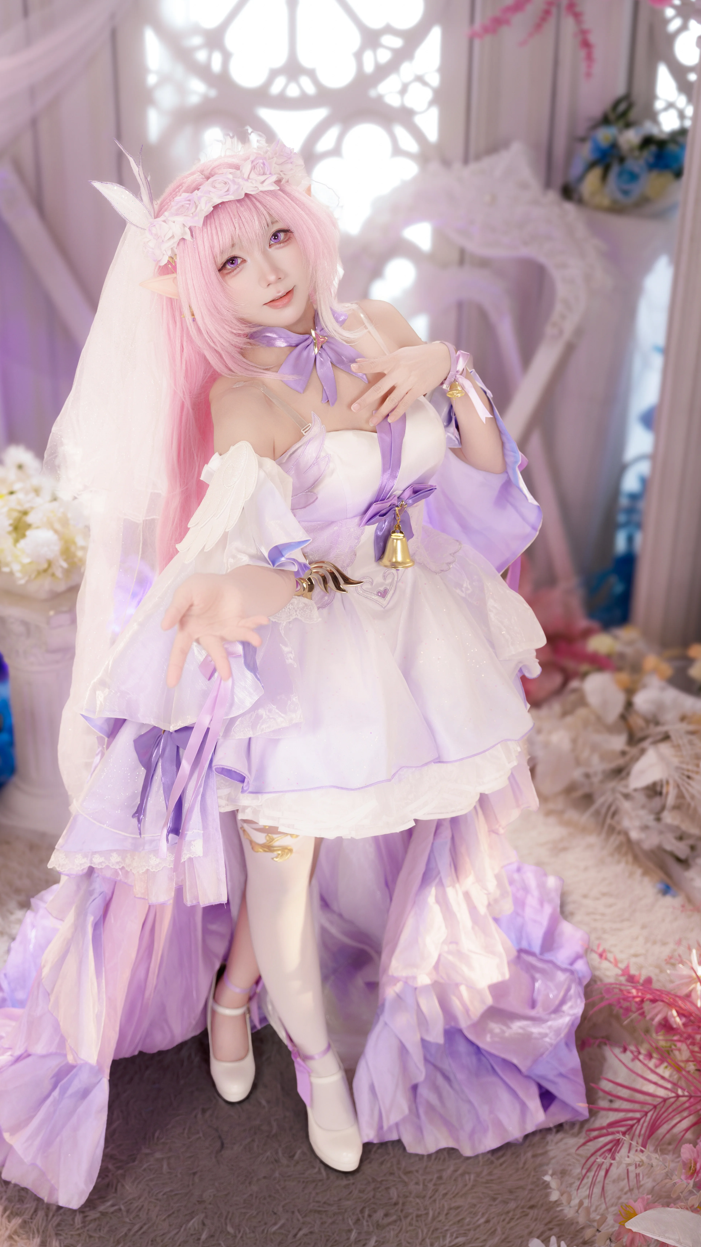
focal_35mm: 47
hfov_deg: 25.4
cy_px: 631
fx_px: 1553
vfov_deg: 43.7
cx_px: 312
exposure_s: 1/100
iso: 250
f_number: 2.8
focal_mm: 44
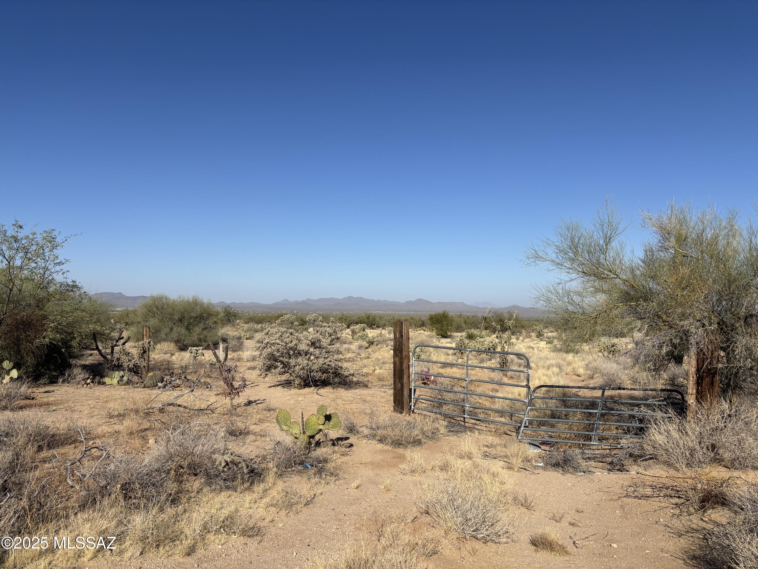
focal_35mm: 26
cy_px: 284
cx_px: 379
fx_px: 569
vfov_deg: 53.1
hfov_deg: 67.3
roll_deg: -0.7
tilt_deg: +1.1
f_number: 1.6
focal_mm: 5.96
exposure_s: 1/5952
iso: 50
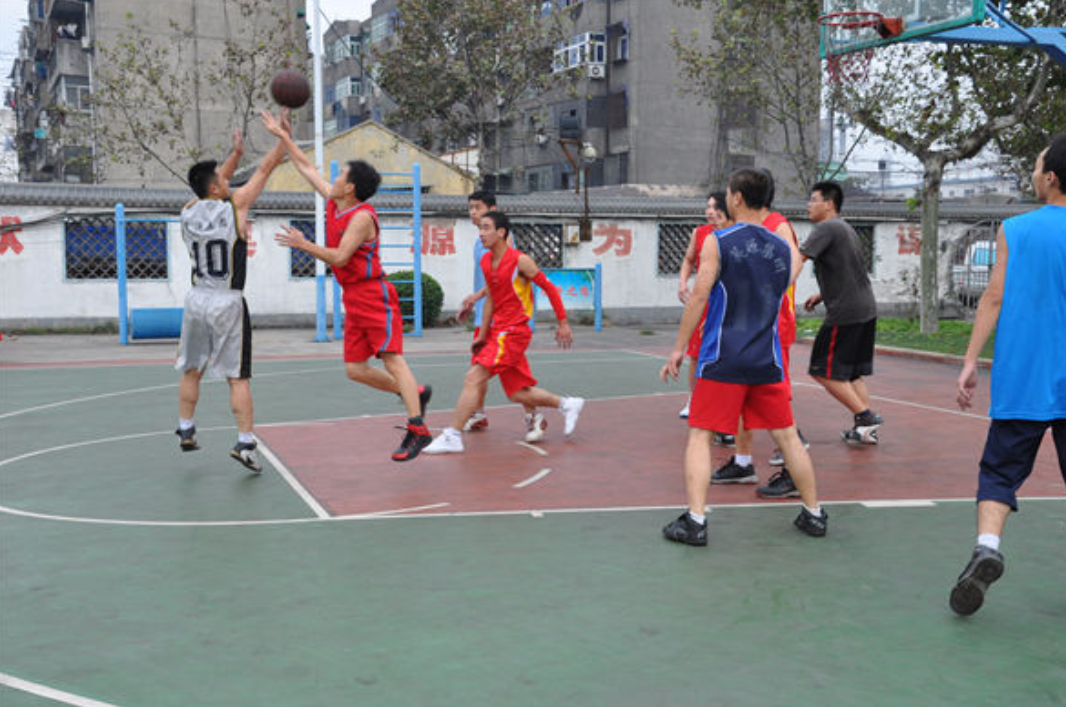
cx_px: 541
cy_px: 355
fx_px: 1182
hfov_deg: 48.5
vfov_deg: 33.3
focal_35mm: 40
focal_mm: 26
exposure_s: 1/180
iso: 200
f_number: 6.7
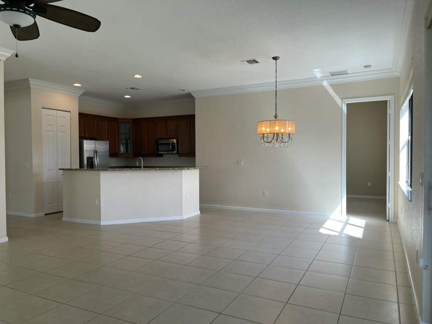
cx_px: 216
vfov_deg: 54.9
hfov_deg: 69.4
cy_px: 162
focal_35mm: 25
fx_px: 312
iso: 32
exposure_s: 1/140
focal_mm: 5.1
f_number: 1.6
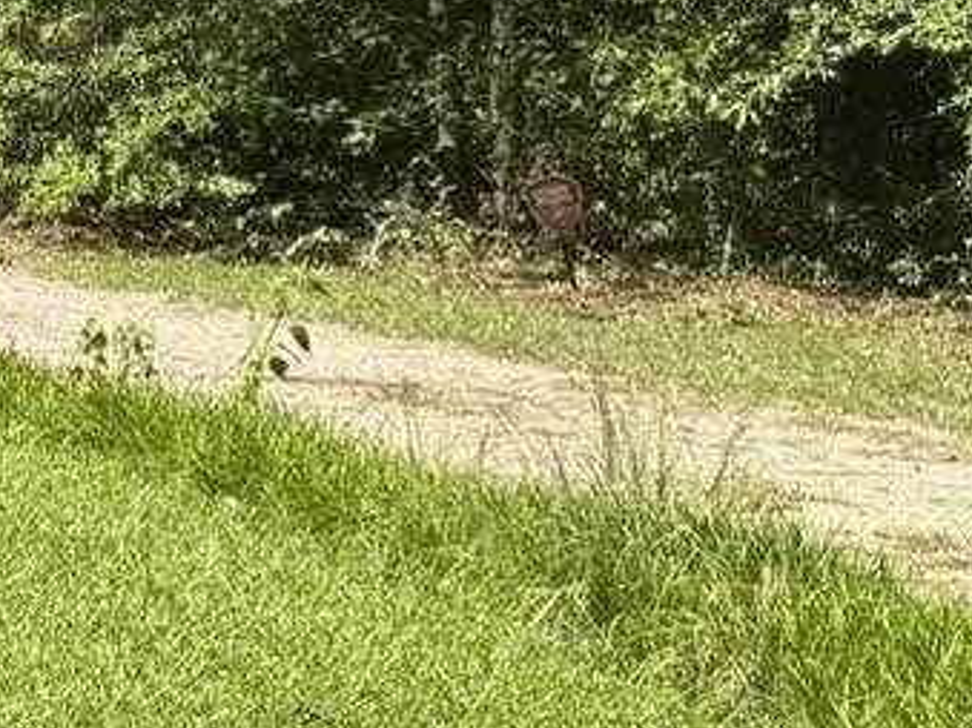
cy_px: -183
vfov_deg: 10.0
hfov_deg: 10.5
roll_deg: +0.2
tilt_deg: +0.8
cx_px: -1775
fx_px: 4070
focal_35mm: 145
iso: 80
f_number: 1.78
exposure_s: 1/1812
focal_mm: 6.76
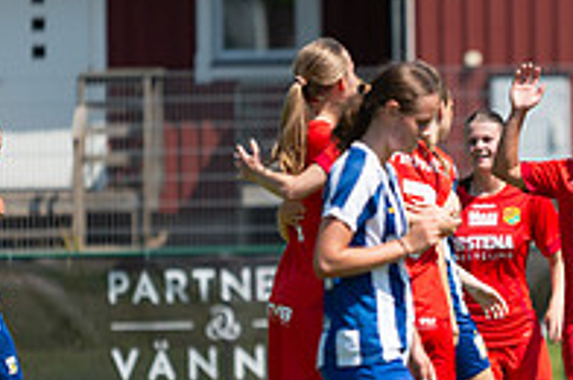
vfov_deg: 2.1
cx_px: 421
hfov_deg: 3.2
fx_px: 10408
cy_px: 310
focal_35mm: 655
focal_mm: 200
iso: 160
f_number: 3.2
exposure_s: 1/2500
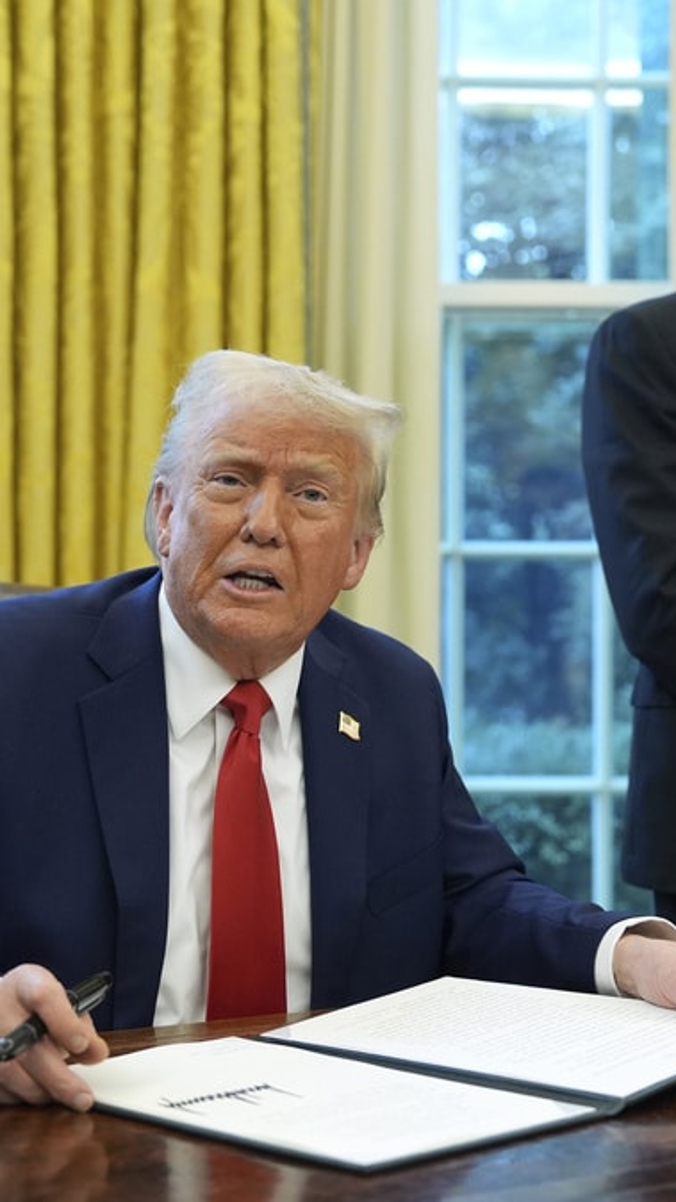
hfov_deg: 17.2
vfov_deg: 30.2
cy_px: 604
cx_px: 385
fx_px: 2231
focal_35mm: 70
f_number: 2.8
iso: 2000
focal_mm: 44
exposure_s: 1/640
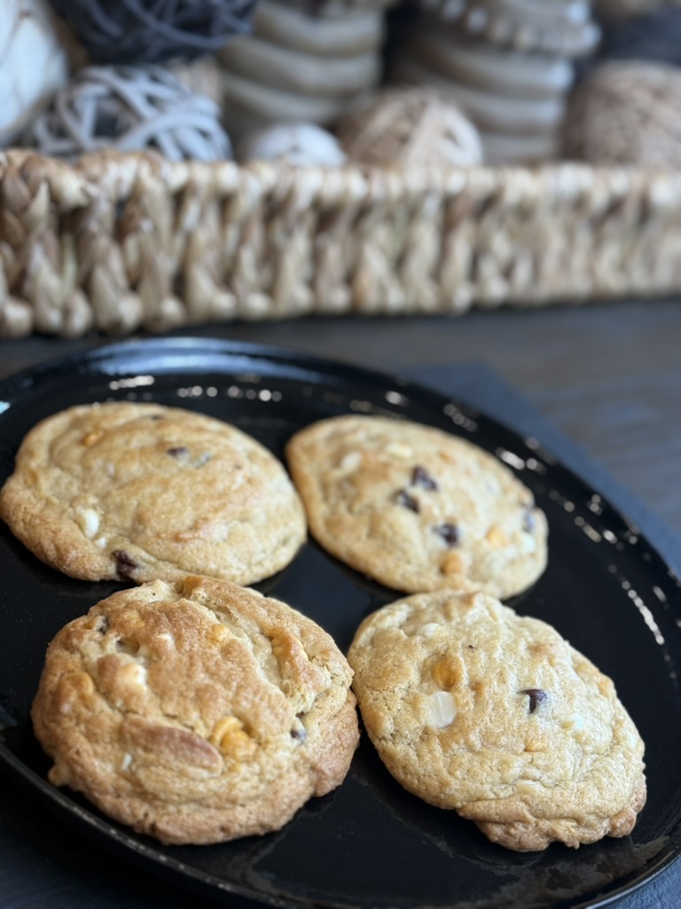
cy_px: 454
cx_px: 340
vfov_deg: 39.7
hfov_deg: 30.3
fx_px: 1259
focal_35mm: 48
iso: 64
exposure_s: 1/122
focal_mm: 6.76
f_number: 1.78
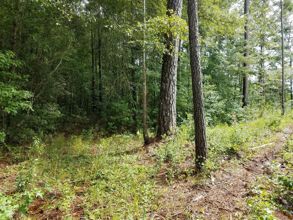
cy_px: 110
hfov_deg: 67.3
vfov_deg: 53.1
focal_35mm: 26
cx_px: 146
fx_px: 220
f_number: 1.7
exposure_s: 1/327
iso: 40
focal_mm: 4.2
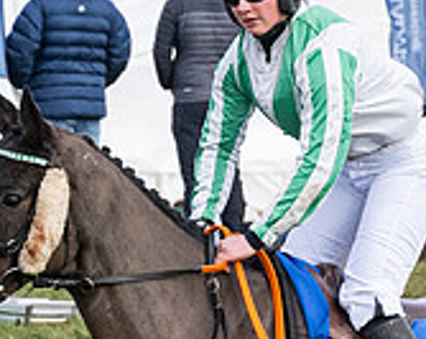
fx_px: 9490
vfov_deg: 2.0
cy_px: 417
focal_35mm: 754
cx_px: 470
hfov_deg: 2.6
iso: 800
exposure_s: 1/2000
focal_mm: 90
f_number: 5
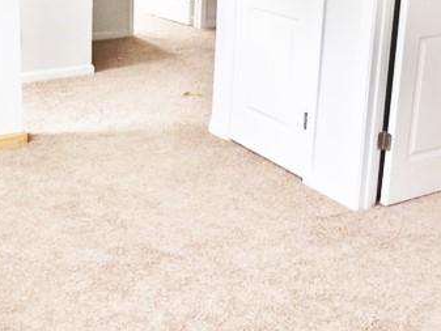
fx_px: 701
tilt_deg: -13.9
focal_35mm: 55
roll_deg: -0.6
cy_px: 18
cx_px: 97
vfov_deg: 25.5
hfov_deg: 34.0
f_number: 2.2
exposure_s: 1/30
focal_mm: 4.15
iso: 100
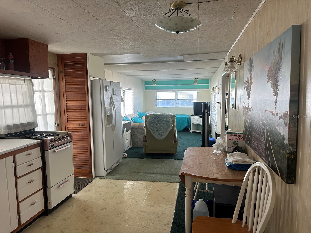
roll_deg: +0.2
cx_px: 156
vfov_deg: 56.8
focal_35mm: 24
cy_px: 116
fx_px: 216
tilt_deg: -5.2
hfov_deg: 71.6
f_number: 1.78
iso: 160
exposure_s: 1/120
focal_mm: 6.86
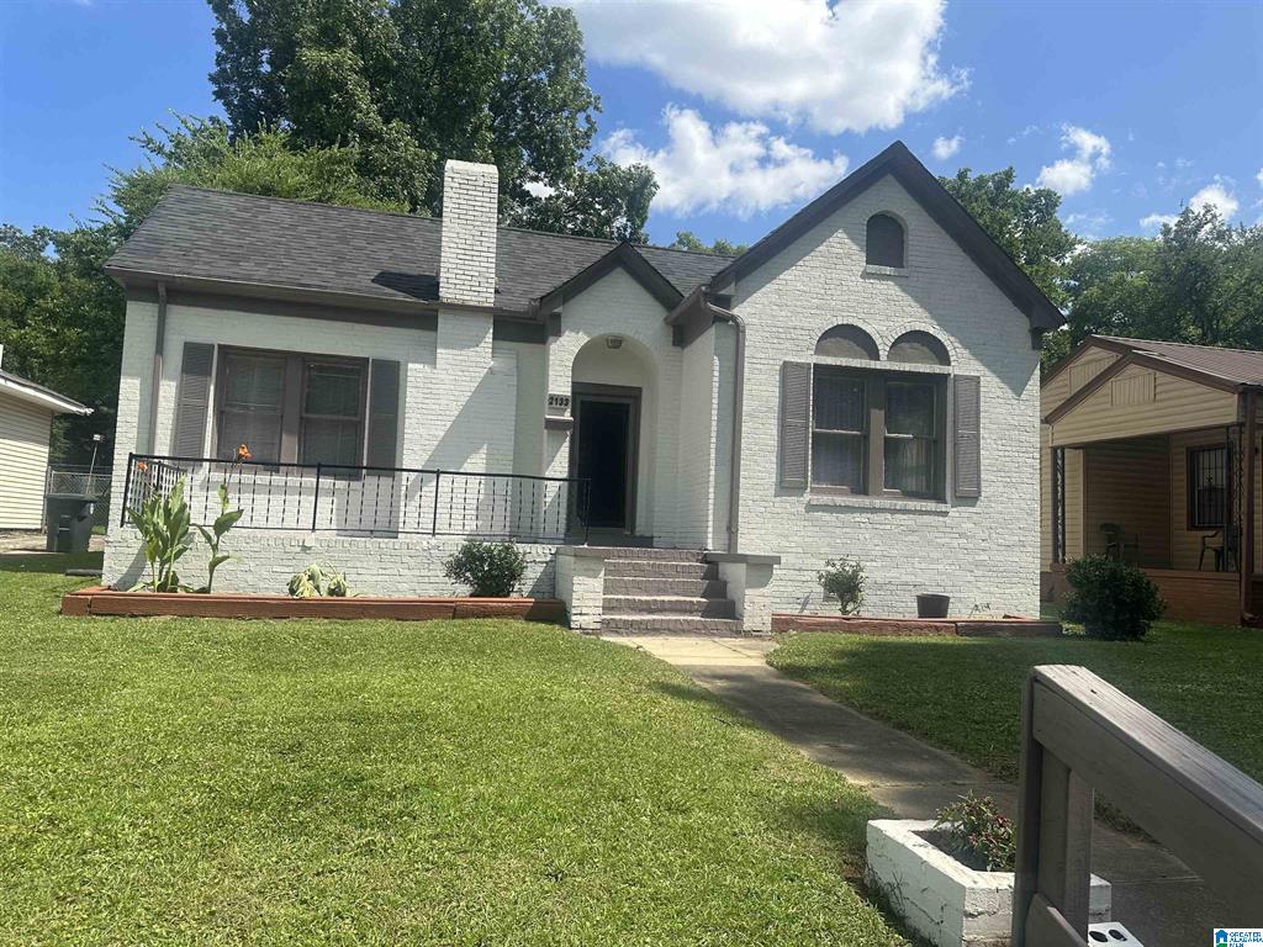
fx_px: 876
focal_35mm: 24
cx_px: 632
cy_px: 474
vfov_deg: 56.8
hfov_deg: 71.6
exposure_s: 1/4184
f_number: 1.78
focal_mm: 6.86
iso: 80
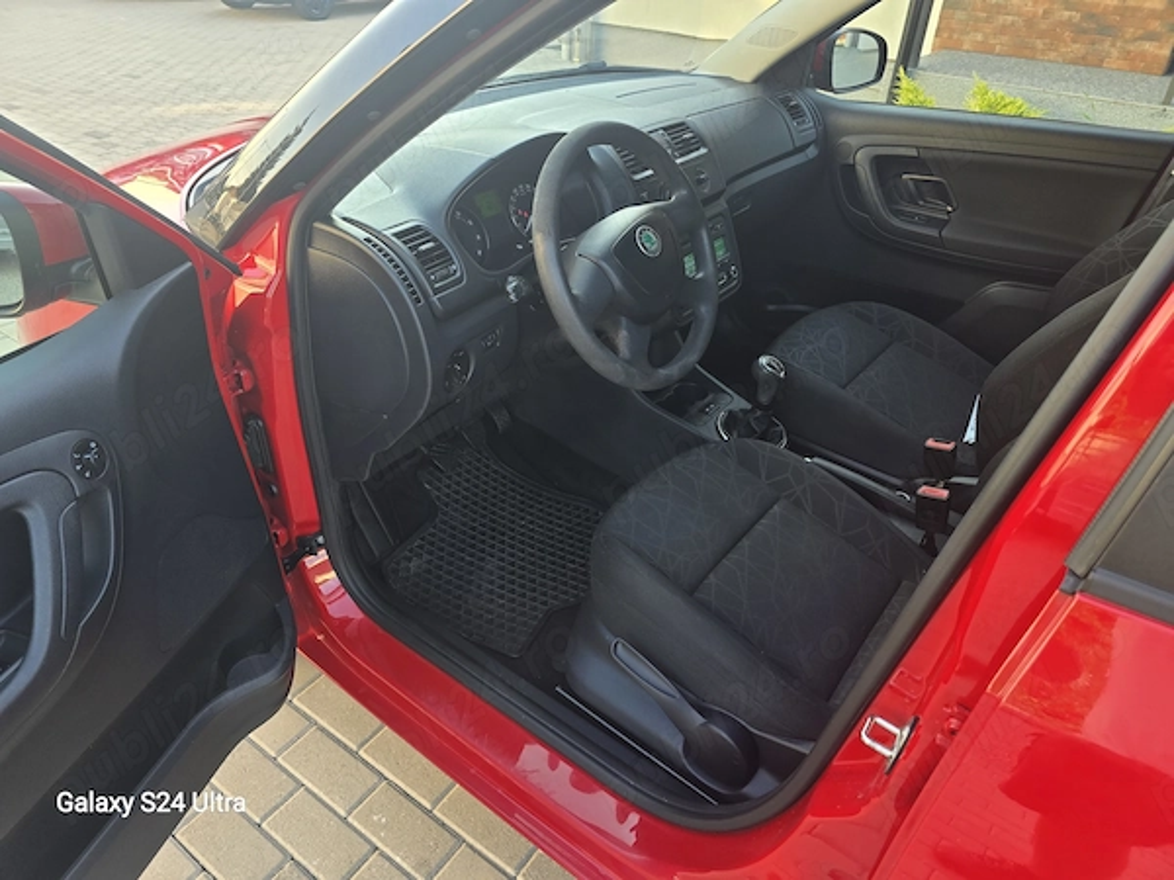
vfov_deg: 58.9
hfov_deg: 73.9
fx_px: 780
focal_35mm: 23
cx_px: 587
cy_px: 440
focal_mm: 6.3
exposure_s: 1/180
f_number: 1.7
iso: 64
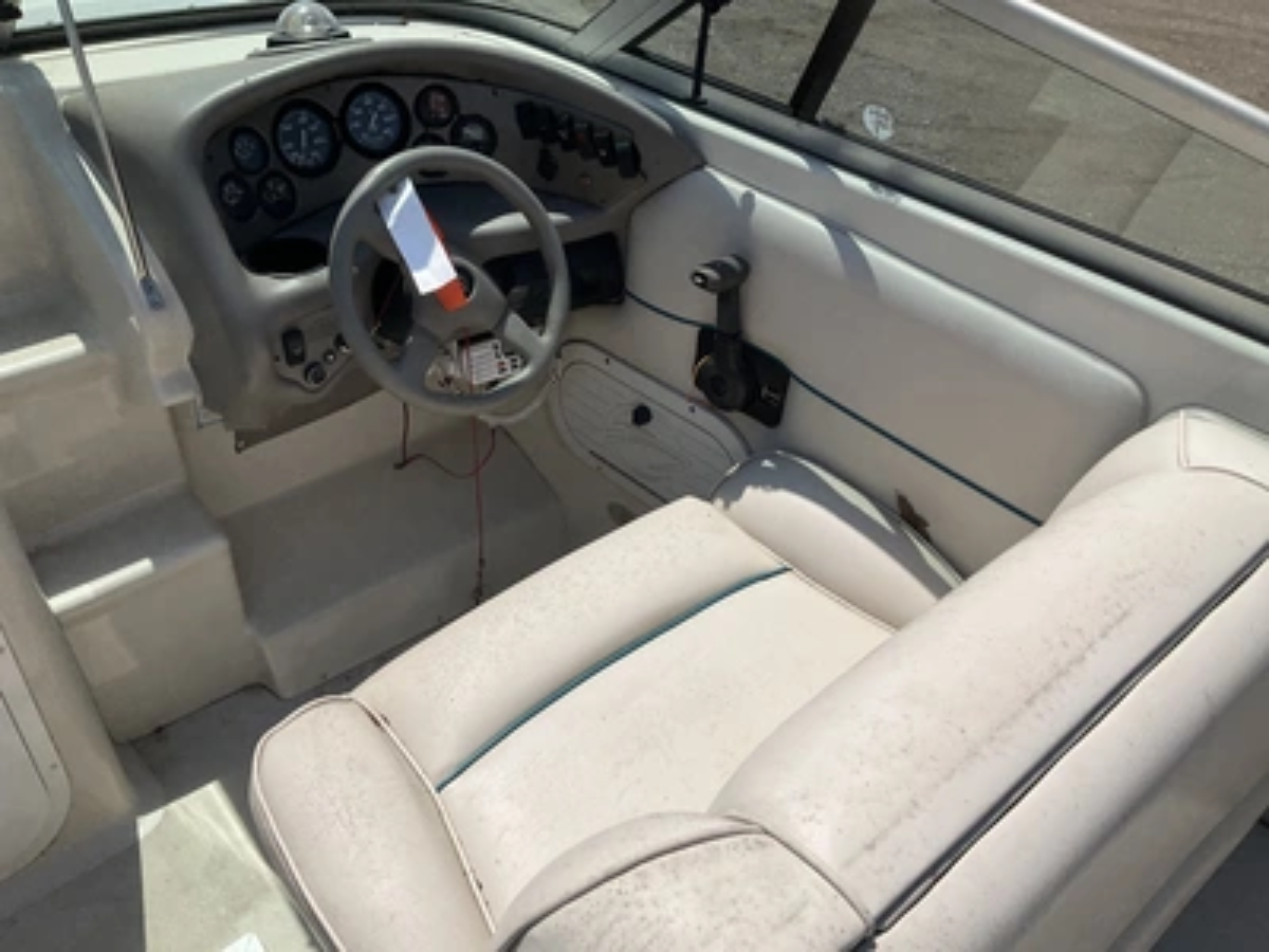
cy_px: 476
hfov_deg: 61.7
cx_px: 634
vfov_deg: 48.2
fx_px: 1063
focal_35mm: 29
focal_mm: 3
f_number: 1.8
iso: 25
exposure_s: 1/3788
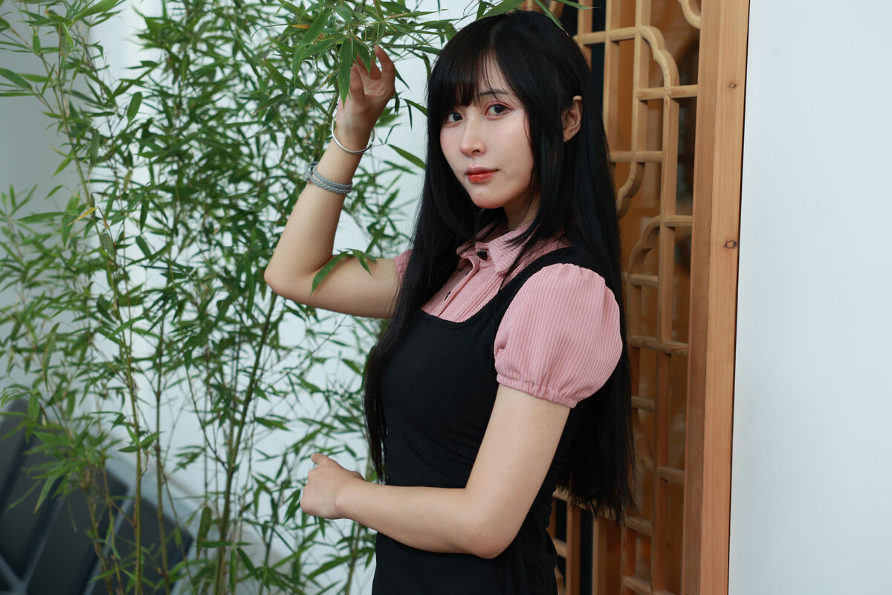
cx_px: 446
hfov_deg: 28.8
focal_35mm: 70
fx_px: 1734
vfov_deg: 19.5
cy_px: 298
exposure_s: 1/200
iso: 800
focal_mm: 70
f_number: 2.8
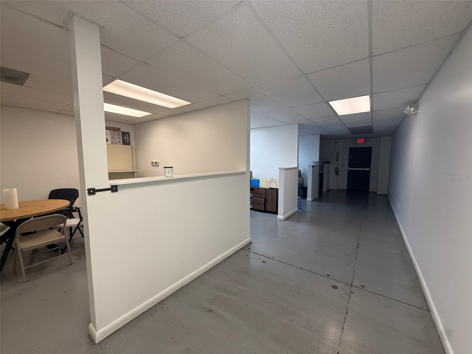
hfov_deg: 102.1
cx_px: 236
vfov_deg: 85.7
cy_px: 177
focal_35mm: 14
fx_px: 191
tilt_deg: -5.2
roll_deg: -0.3
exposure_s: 1/120
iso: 200
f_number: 2.2
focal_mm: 2.22
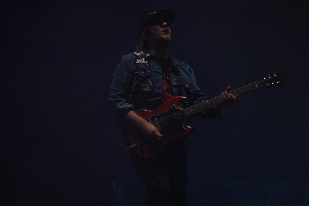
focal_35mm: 105
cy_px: 103
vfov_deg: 13.0
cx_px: 154
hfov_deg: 19.5
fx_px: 901
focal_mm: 105
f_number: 4
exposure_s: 1/125
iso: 320
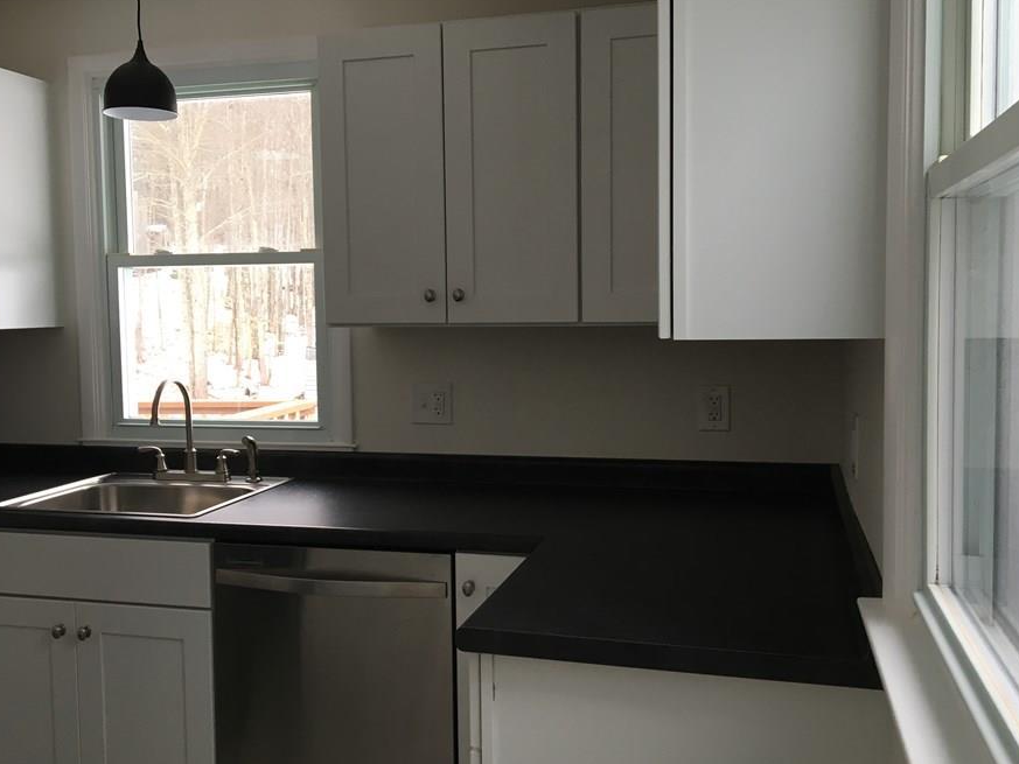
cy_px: 365
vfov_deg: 41.8
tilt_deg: -3.2
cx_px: 494
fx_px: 1001
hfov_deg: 53.9
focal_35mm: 34
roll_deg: +1.9
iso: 50
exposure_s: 1/30
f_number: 2.2
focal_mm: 4.15
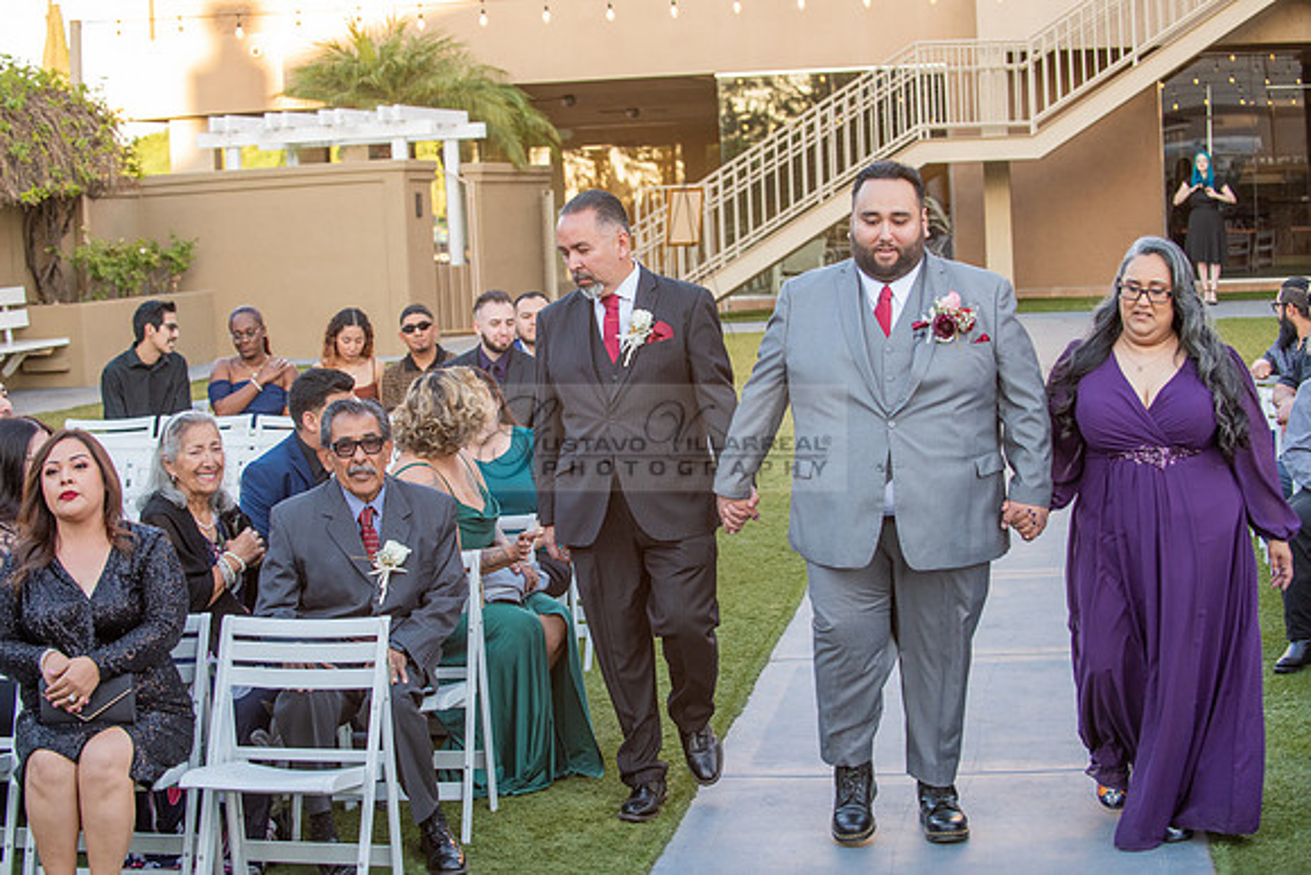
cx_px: 656
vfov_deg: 19.5
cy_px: 438
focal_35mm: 70
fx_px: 2550
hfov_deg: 28.8
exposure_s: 1/320
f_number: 4
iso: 800
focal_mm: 70
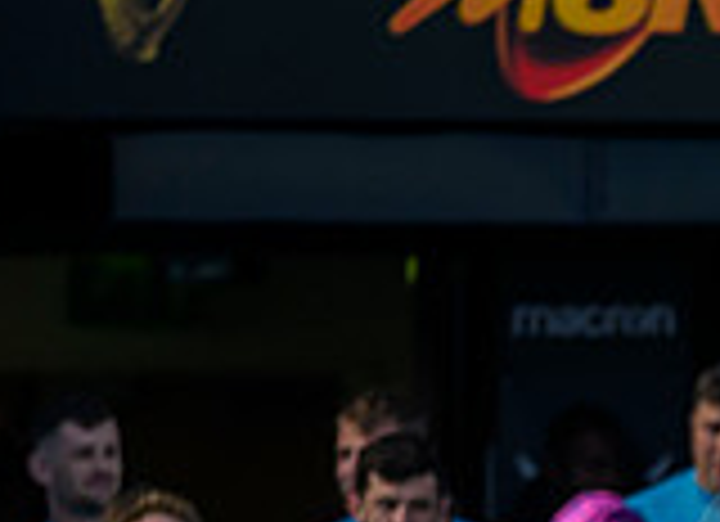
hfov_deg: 0.9
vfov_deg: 0.6
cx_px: 1199
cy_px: 760
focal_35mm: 2301
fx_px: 47292
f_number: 4
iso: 500
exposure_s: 1/2000
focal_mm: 560
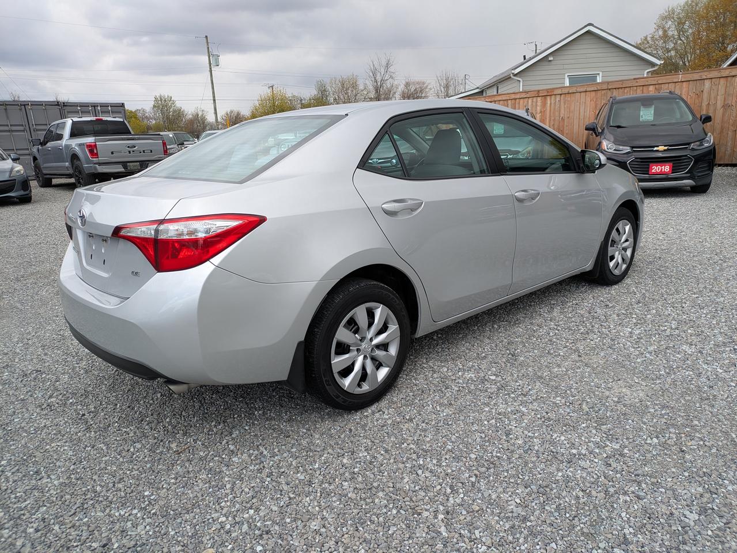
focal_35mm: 25
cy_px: 276
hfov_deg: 69.4
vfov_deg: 54.9
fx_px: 532
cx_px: 368
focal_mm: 5.43
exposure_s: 1/1292
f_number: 1.89
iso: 49
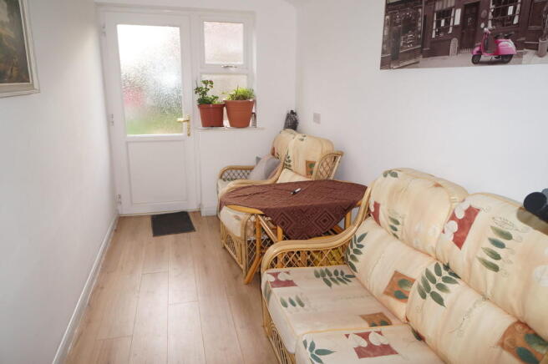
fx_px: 365
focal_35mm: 24
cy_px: 182
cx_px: 274
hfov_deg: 73.8
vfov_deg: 53.0
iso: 200
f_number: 4
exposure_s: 1/60
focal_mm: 16
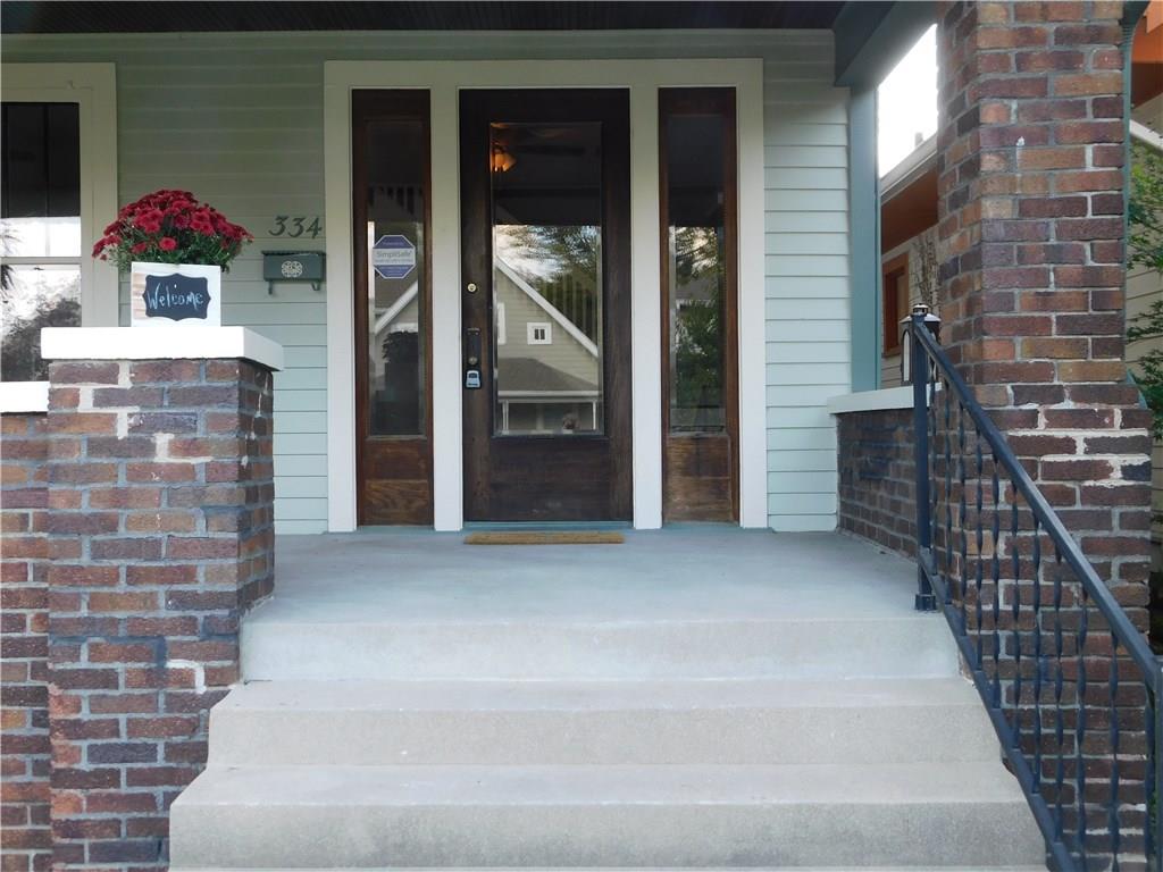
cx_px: 582
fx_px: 1209
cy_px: 436
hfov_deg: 51.4
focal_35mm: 36
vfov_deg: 39.7
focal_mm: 6.3
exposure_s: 1/60
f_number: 3.5
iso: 125
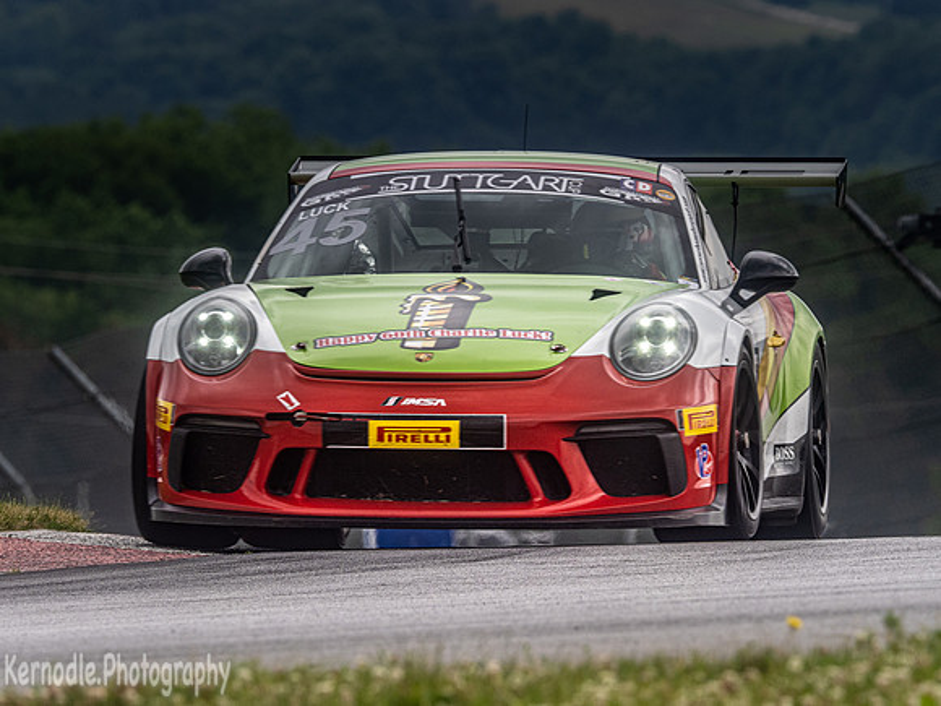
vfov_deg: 1.8
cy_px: 353
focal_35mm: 841
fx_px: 22862
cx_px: 470
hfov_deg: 2.4
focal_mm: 420
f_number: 9
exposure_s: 1/320
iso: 320
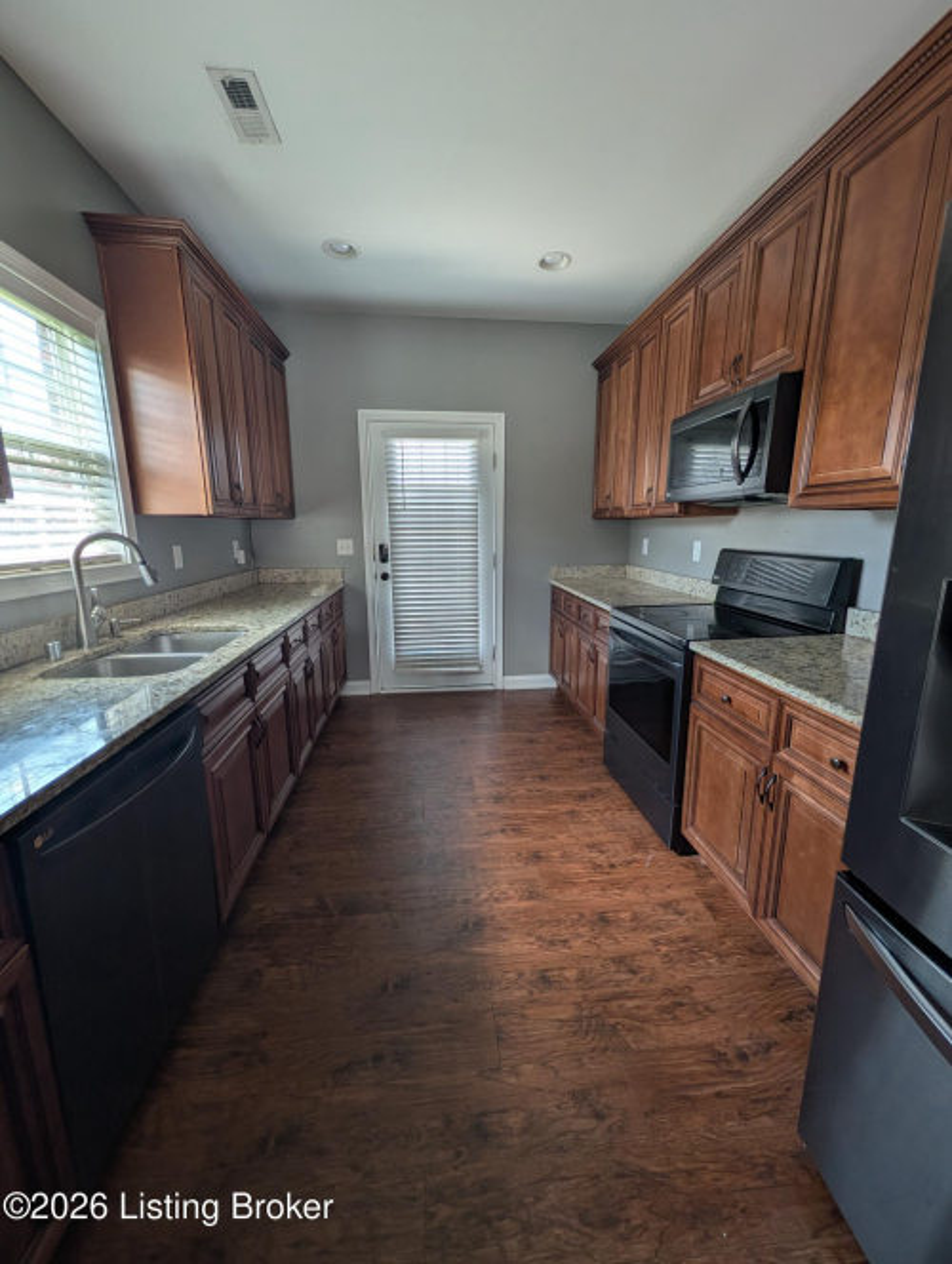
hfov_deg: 94.6
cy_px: 632
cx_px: 476
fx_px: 439
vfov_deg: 110.5
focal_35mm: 12
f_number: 1.7
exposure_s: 1/83.2
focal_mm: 2.02
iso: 59
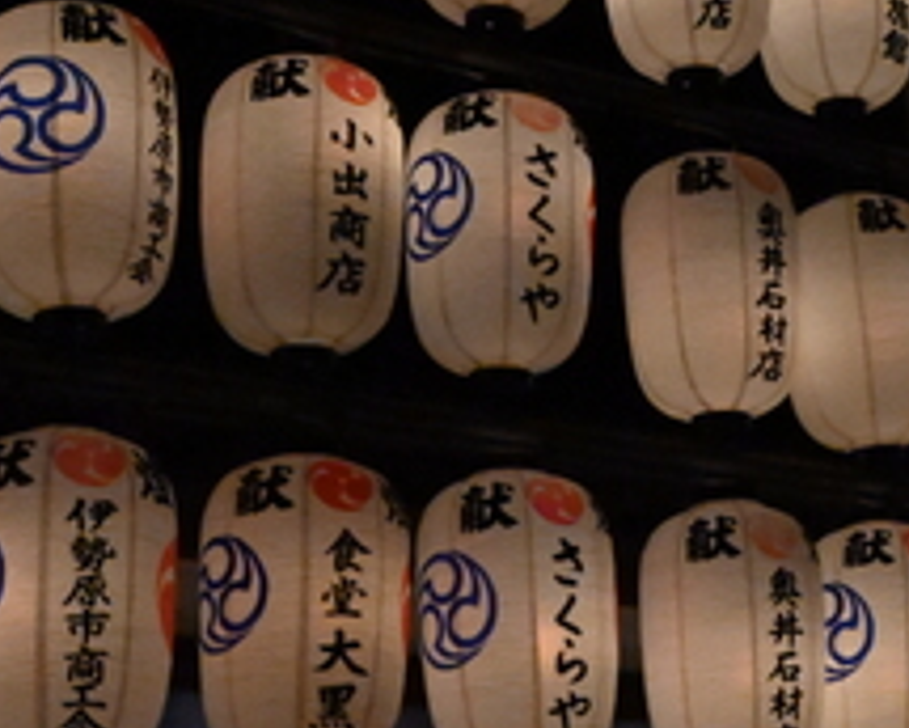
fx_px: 2260
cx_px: 579
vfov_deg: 18.2
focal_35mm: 84
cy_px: 485
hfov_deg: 22.7
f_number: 7.1
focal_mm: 20
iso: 12800
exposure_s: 1/250
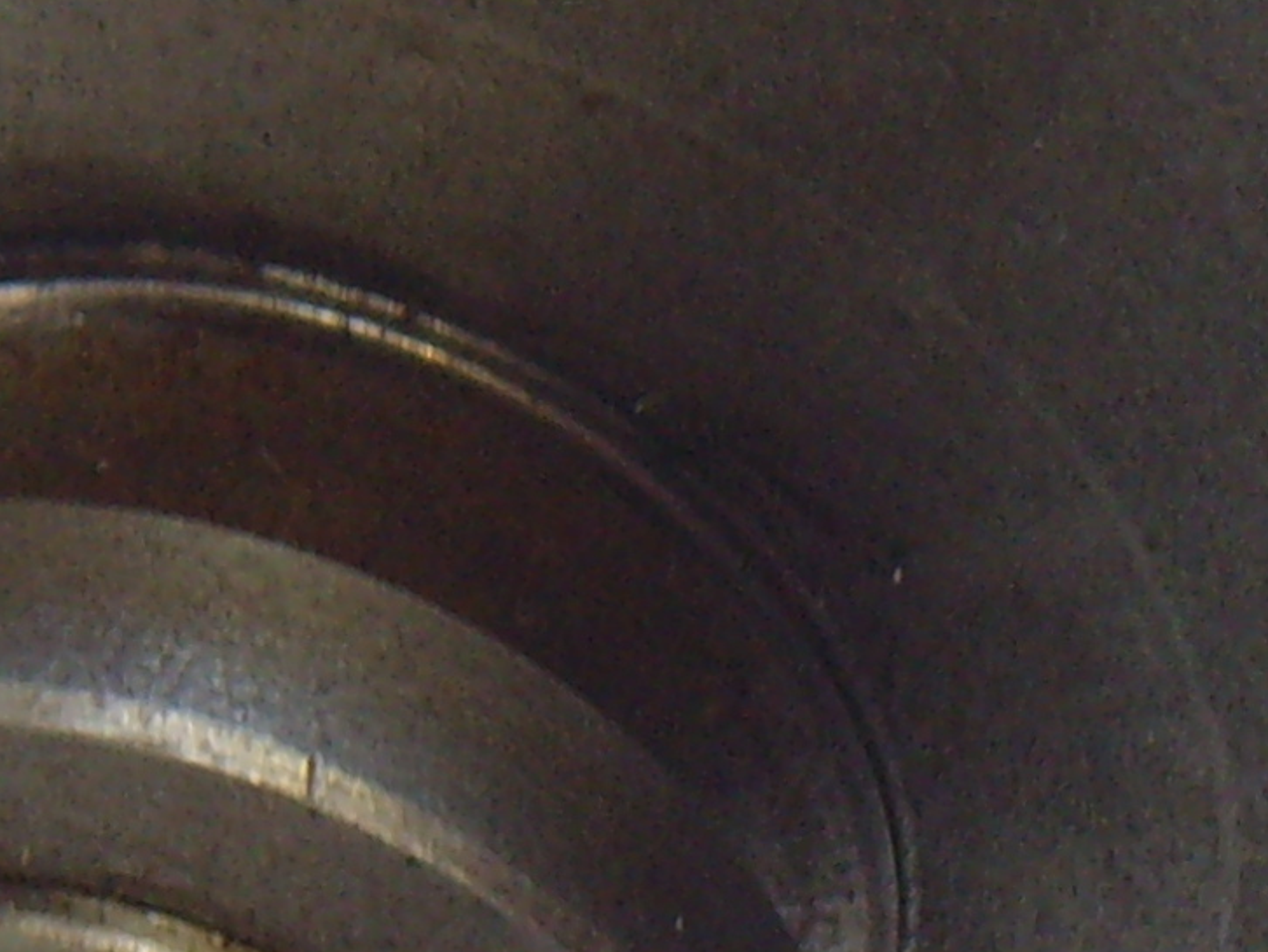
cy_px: 536
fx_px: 6046
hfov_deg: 11.9
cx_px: 356
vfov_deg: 9.0
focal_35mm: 165
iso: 120
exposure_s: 1/45
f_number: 3.5
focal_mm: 6.6
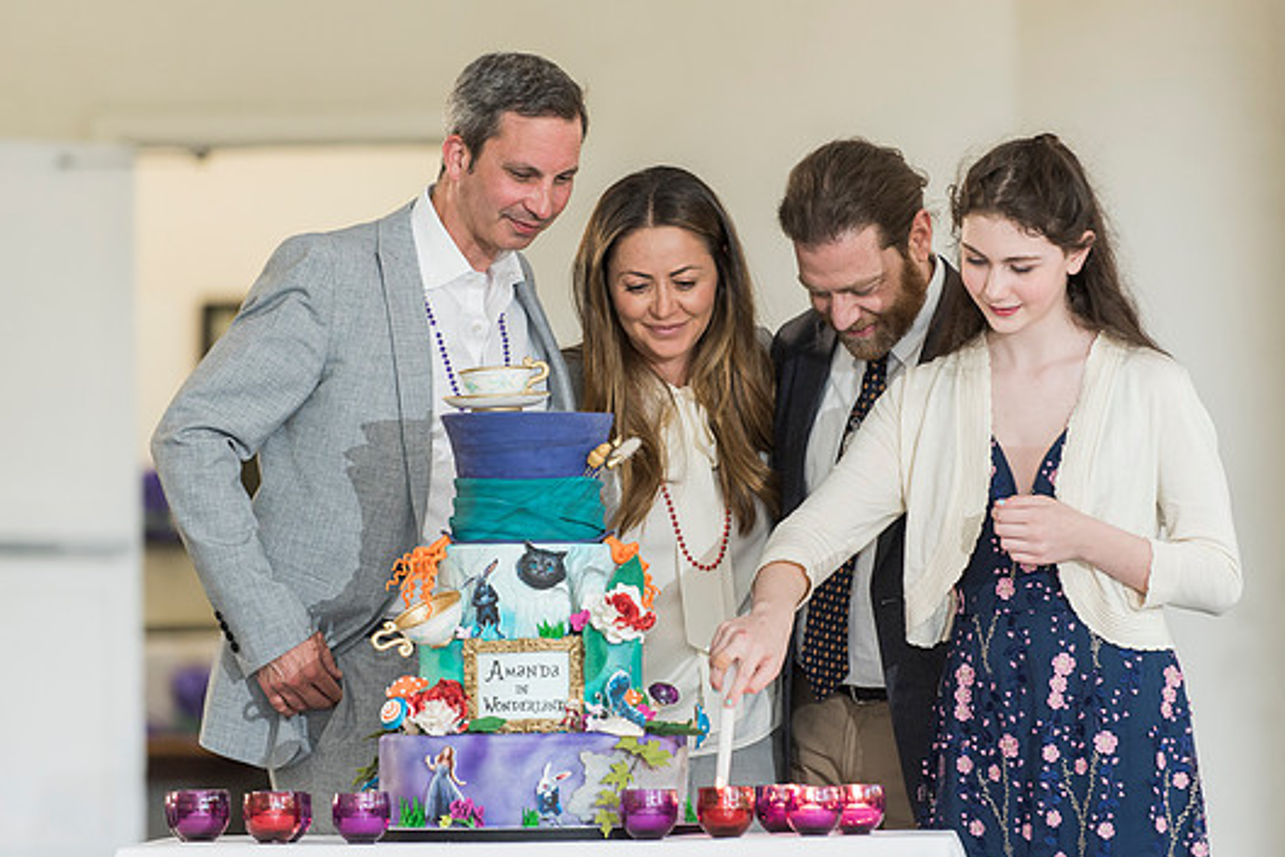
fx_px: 7176
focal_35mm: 201
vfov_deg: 6.8
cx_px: 726
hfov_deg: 10.2
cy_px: 416
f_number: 3.5
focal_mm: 175
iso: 1000
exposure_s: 1/160
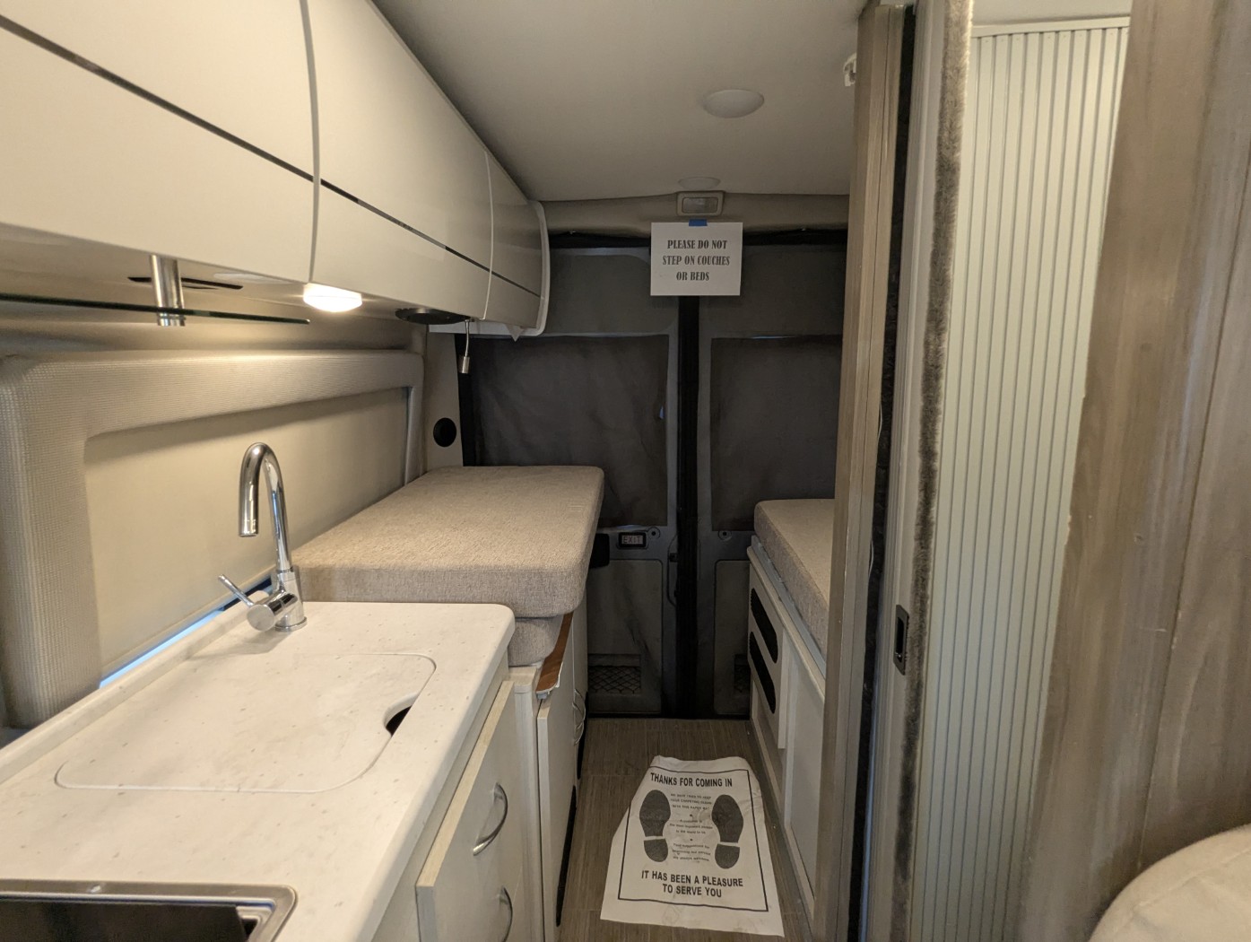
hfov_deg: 94.4
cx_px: 626
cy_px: 471
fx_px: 579
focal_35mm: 16
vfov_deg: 78.2
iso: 314
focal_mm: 2.35
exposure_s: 1/129
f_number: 2.2
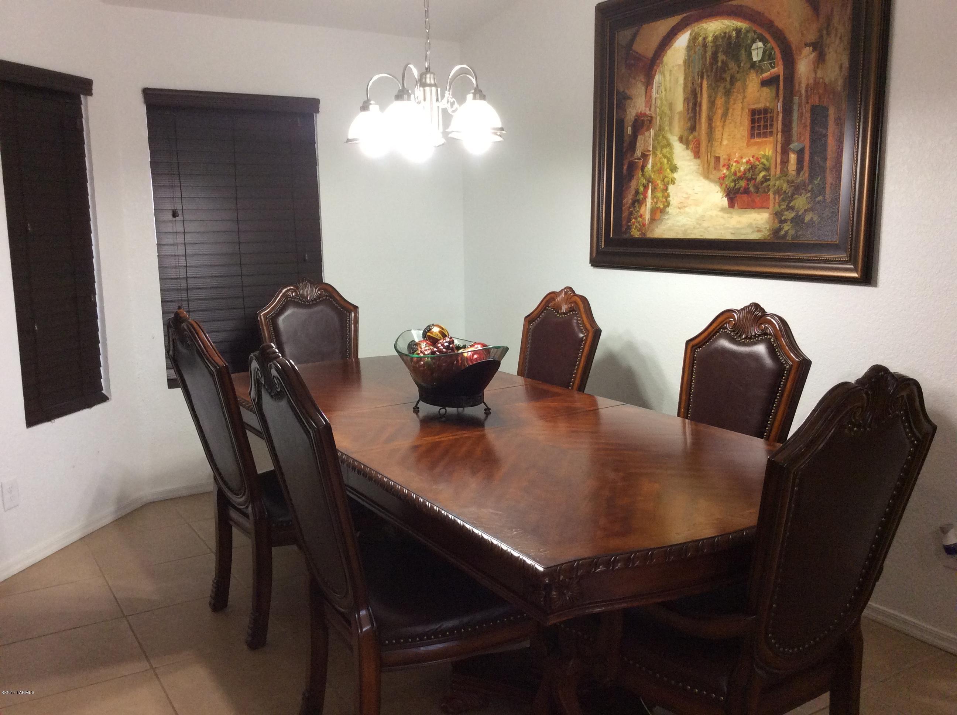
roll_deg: +1.8
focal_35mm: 32
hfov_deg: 56.9
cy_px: 358
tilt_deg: -10.1
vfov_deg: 44.1
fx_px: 883
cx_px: 478
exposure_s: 1/24
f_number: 2.4
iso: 125
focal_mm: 3.3
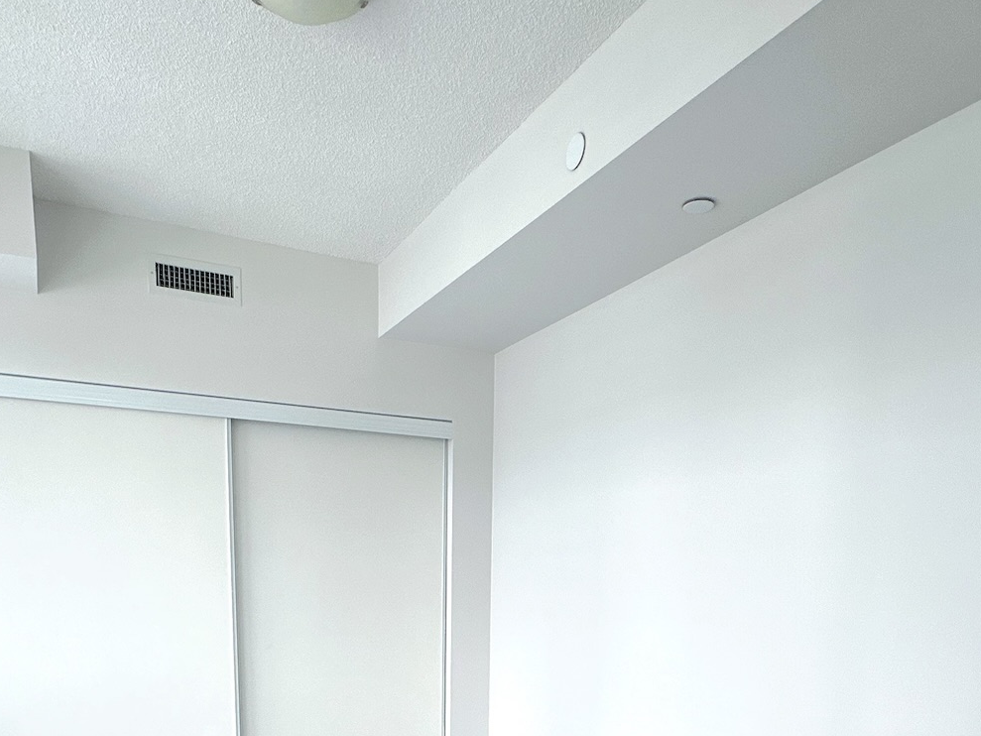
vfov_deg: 42.8
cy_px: 705
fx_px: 822
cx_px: 462
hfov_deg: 61.6
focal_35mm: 29
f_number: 2.2
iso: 40
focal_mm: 2.22
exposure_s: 1/107
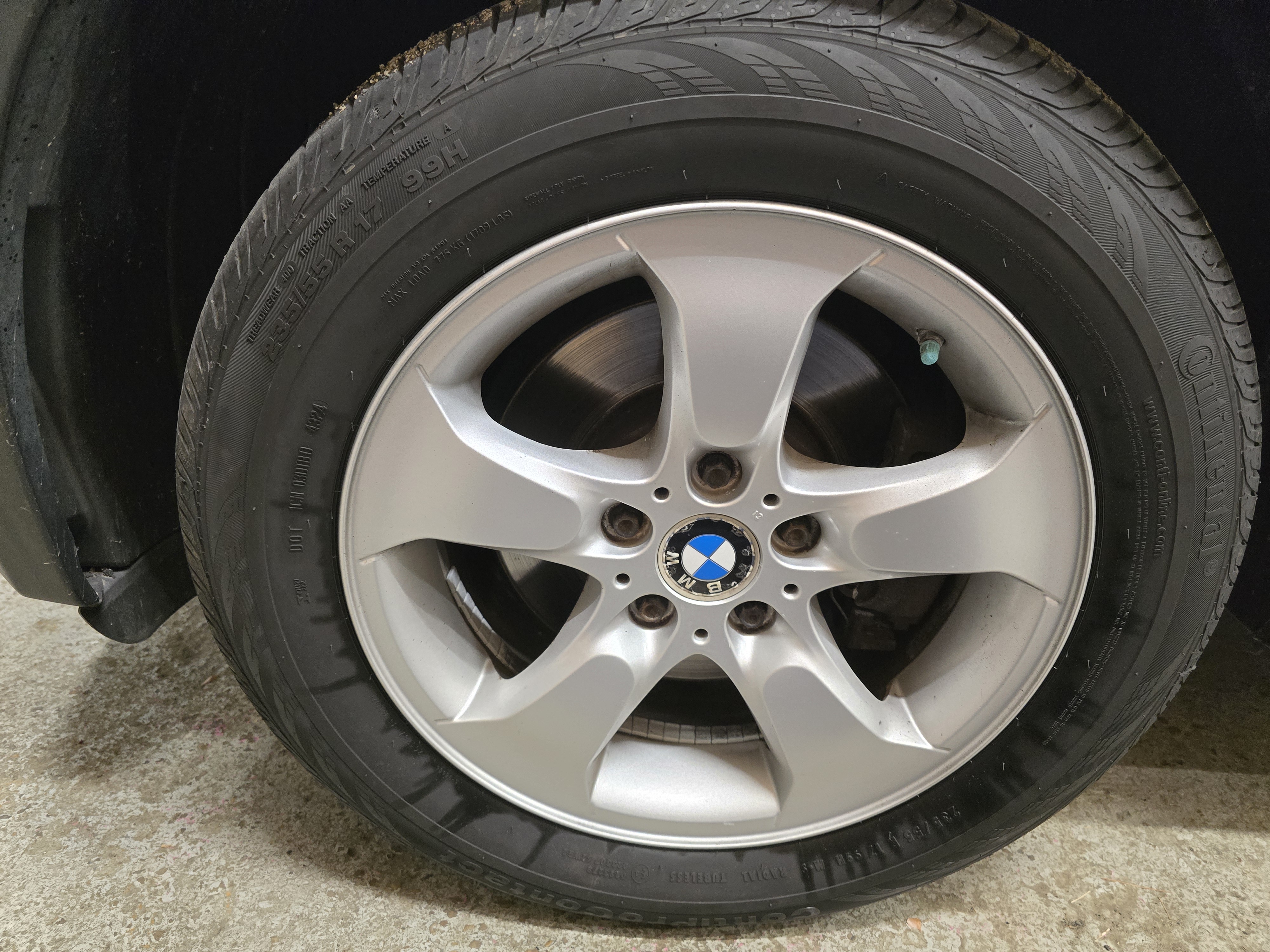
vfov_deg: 58.9
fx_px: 844
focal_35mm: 23
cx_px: 635
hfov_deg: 73.9
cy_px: 476
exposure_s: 1/120
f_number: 1.7
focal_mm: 6.3
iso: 800
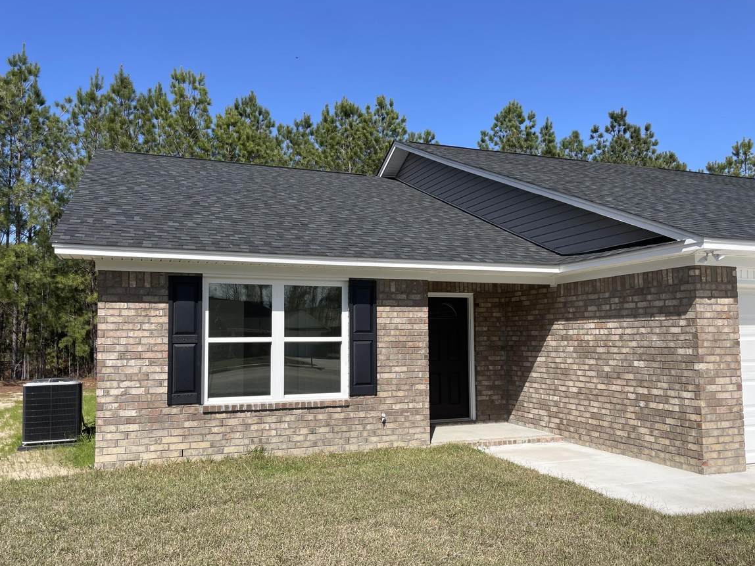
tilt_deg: +3.3
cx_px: 379
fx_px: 633
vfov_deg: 48.2
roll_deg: +0.5
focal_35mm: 29
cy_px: 308
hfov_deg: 61.7
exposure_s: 1/3509
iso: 32
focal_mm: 4.2
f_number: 1.6
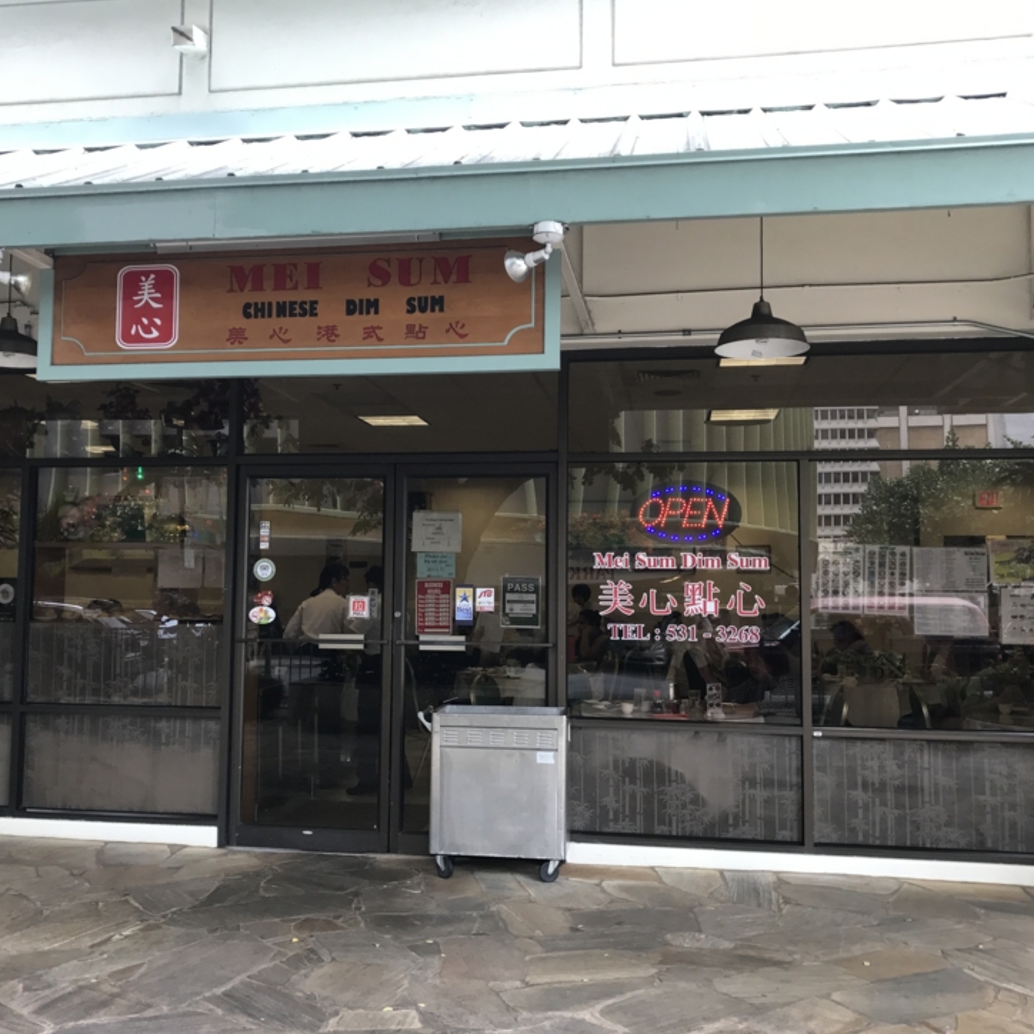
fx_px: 1183
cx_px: 474
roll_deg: +0.1
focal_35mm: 35
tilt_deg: +5.2
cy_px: 520
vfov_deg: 47.2
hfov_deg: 47.2
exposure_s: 1/120
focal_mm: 3.99
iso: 40
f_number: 1.8
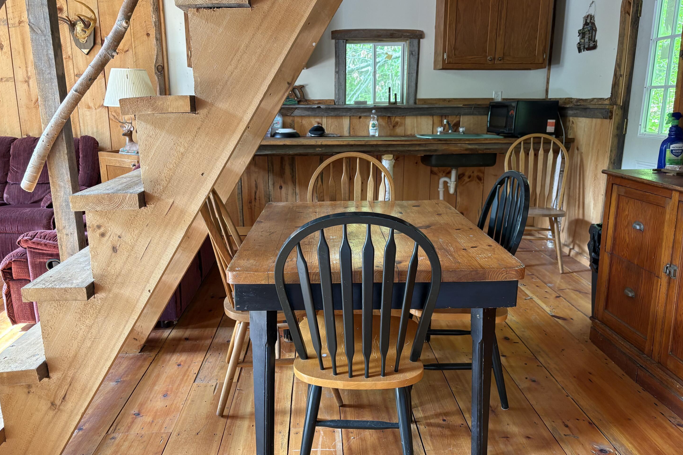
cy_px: 230
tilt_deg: -14.8
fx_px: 531
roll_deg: -0.9
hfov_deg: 65.5
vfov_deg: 46.4
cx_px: 340
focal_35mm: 28
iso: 160
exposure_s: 1/60
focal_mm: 5.96
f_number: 1.6
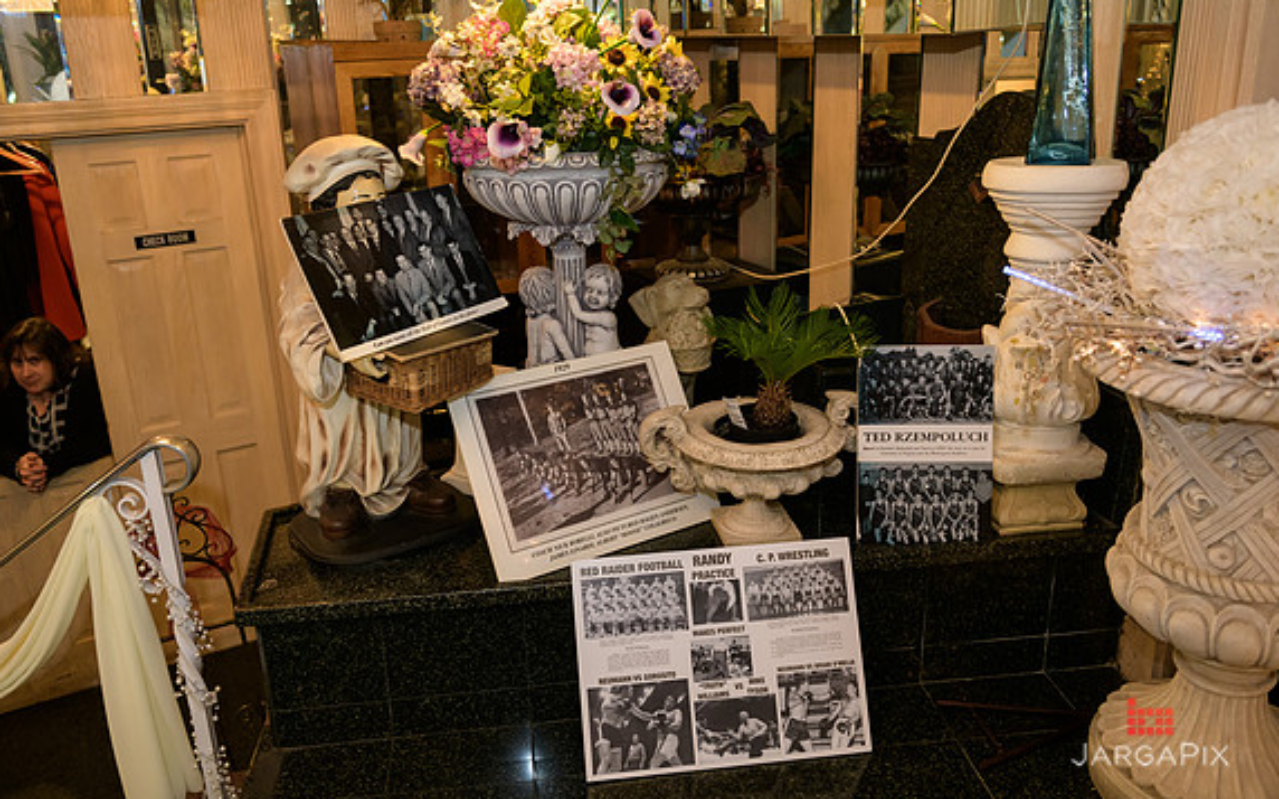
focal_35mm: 30
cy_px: 382
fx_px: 1045
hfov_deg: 62.9
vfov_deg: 41.8
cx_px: 637
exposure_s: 1/125
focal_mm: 29
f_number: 3.2
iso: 1600
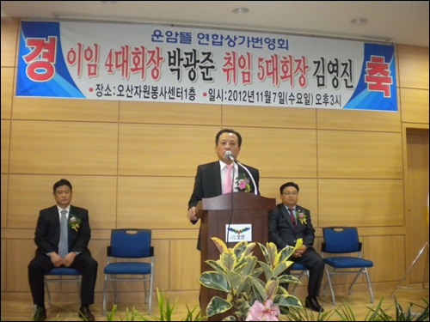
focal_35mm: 35
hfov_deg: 52.6
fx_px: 435
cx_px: 215
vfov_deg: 40.7
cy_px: 161
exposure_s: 1/30
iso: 400
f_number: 3.1
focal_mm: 6.3
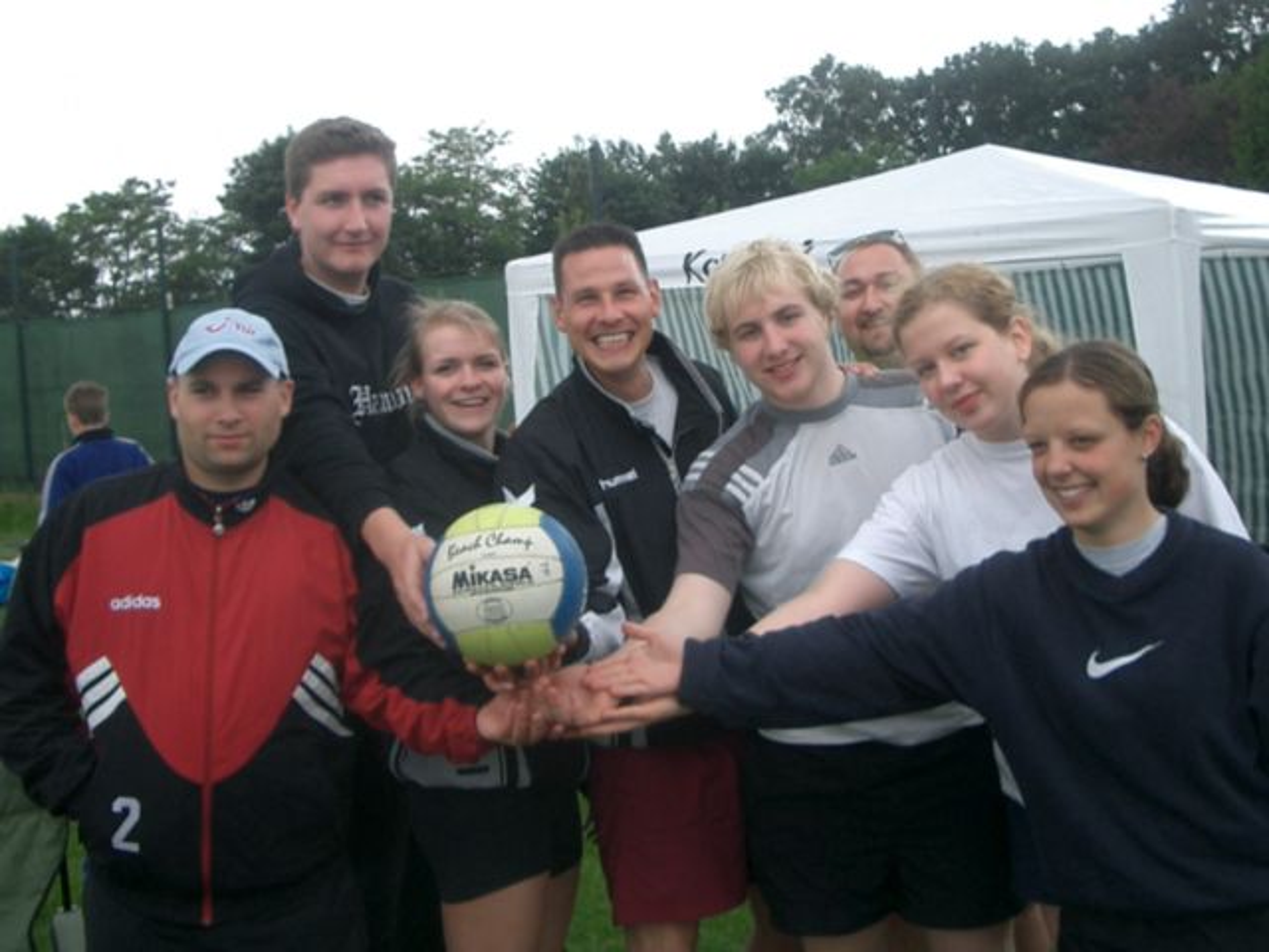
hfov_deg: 52.6
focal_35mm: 35
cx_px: 634
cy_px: 476
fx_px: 1283
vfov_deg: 40.7
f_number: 2.6
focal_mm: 5.8
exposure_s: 1/400
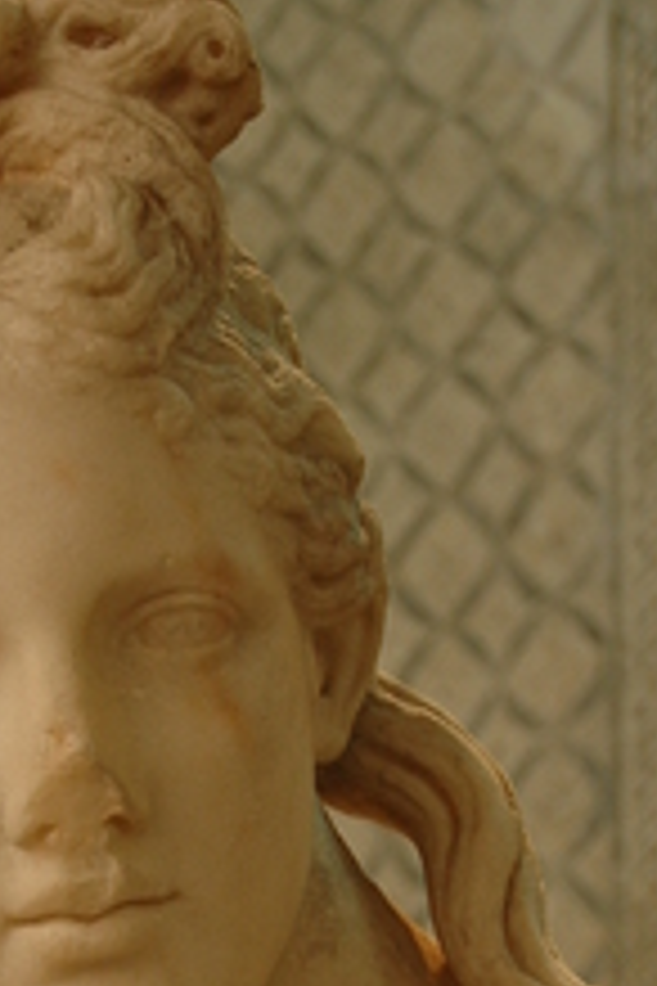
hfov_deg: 9.8
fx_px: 3846
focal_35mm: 141
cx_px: 230
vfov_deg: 14.1
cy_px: 1204
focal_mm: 31
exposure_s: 1/15
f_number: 4
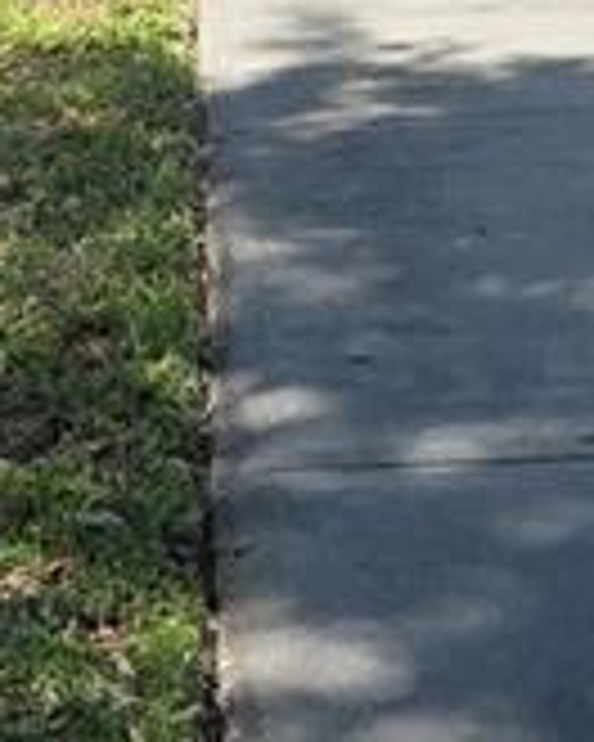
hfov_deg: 9.5
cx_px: 207
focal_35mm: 163
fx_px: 3582
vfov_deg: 11.1
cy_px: -589
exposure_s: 1/2701
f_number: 1.8
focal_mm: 5.4
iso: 80
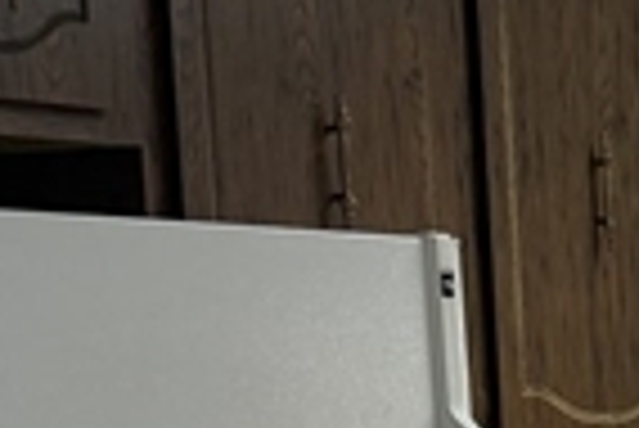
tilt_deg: -6.3
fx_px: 2399
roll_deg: +1.5
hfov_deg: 14.2
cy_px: 707
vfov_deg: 9.8
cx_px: 958
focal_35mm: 135
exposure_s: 1/137
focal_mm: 6.76
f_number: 1.78
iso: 200
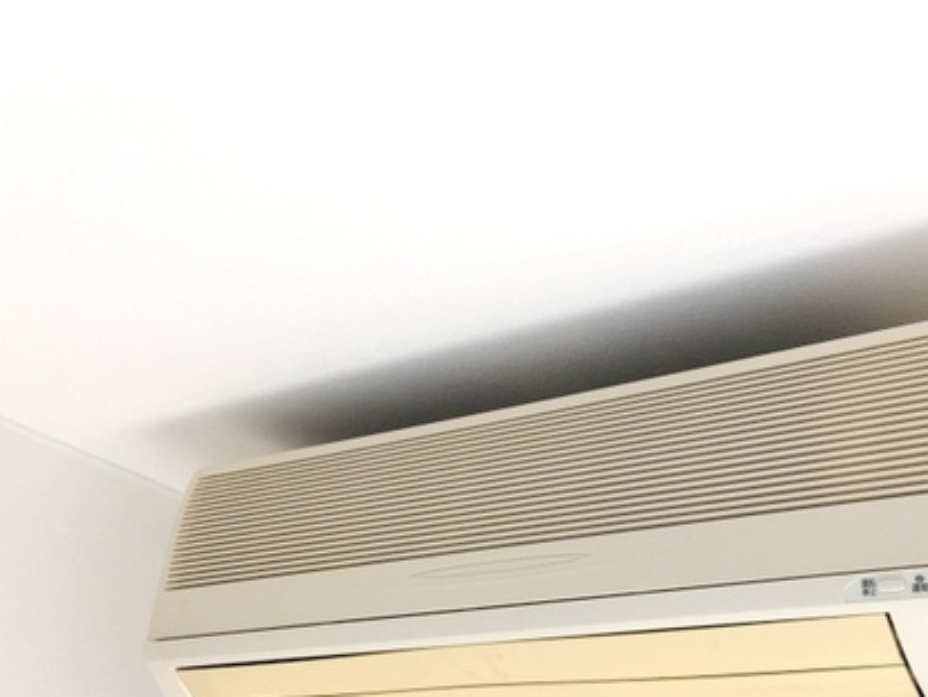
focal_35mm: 42
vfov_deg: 34.2
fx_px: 1127
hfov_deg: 44.4
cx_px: 576
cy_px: 442
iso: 40
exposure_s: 1/120
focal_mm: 4.15
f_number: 2.2
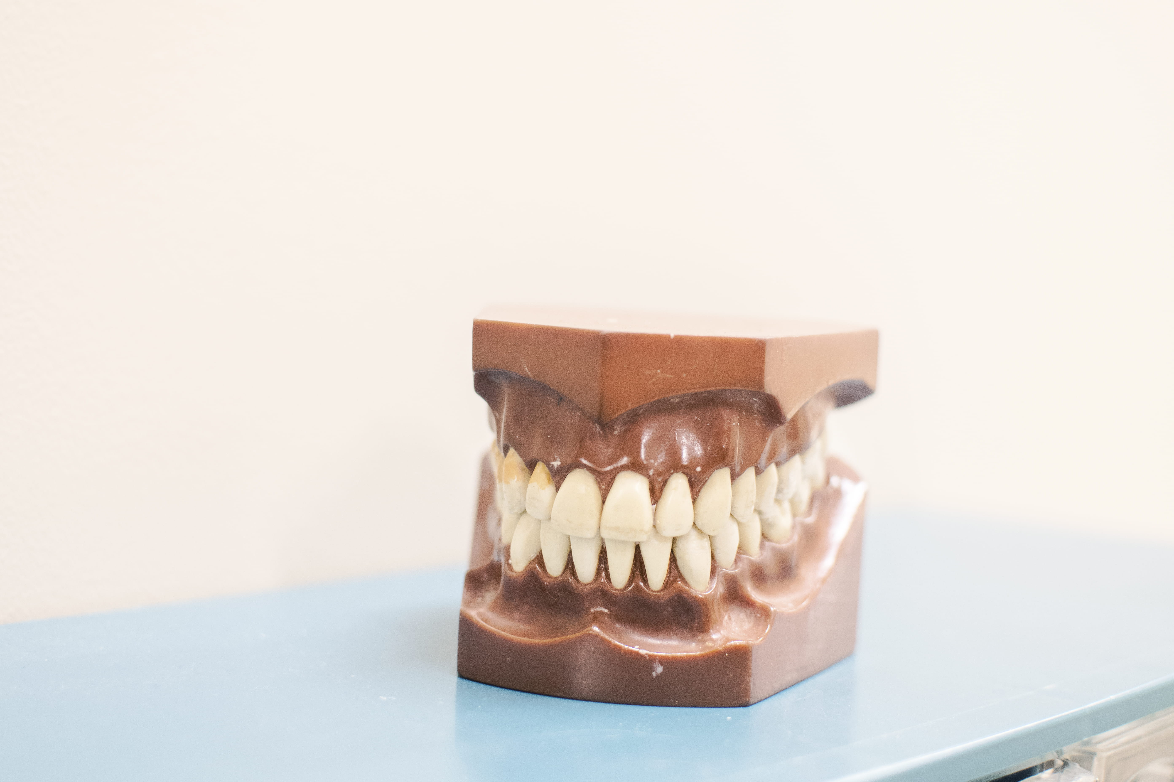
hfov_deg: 38.2
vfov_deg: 26.0
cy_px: 391
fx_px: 1696
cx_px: 587
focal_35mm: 52
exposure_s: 1/125
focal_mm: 35
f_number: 2.8
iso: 900
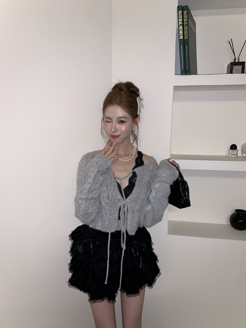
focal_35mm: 26
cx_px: 123
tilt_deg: -9.1
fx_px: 246
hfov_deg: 53.1
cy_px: 164
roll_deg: -0.1
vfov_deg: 67.3
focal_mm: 4.25
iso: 40
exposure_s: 1/16
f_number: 1.8
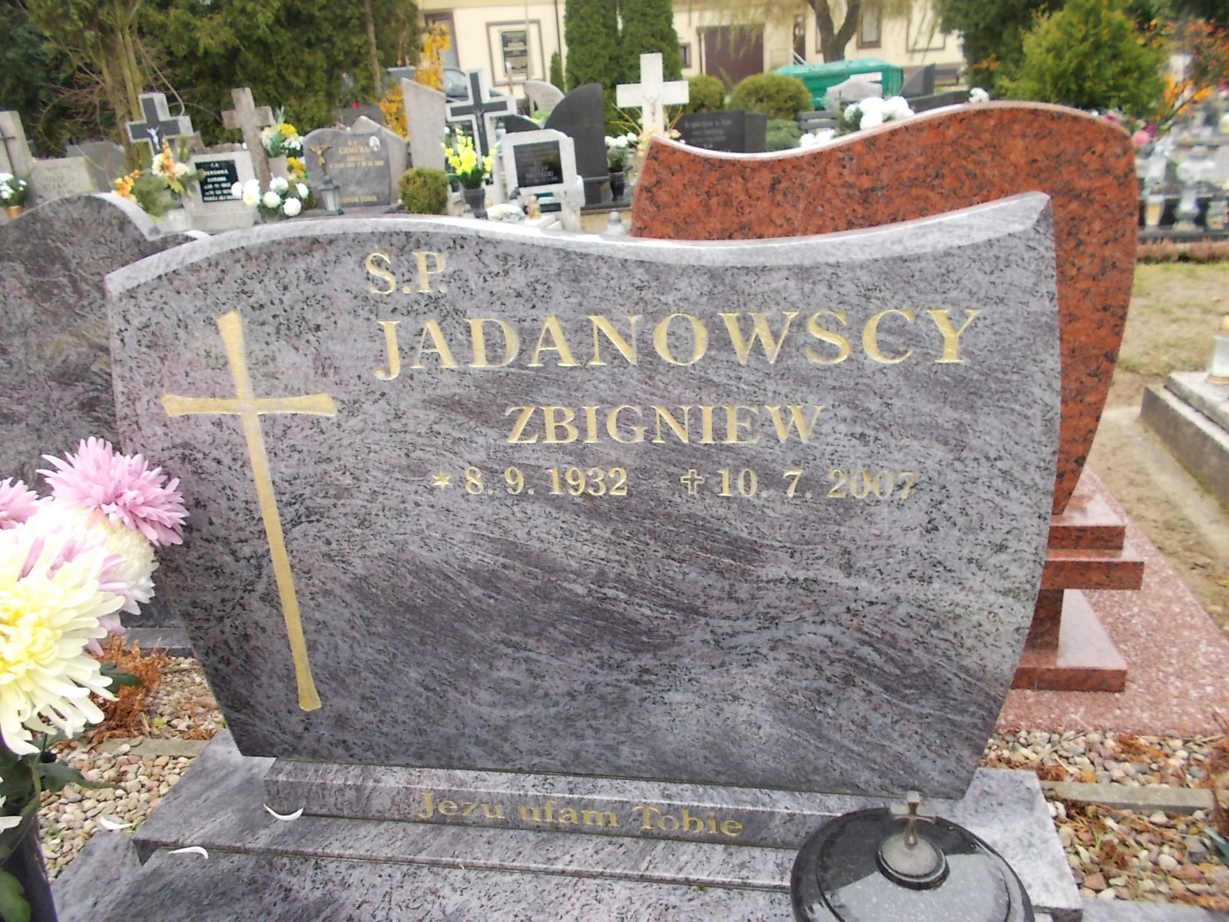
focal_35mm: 26
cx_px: 614
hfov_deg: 67.3
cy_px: 461
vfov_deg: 53.1
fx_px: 923
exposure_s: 1/25
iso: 160
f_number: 3.2
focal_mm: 4.6
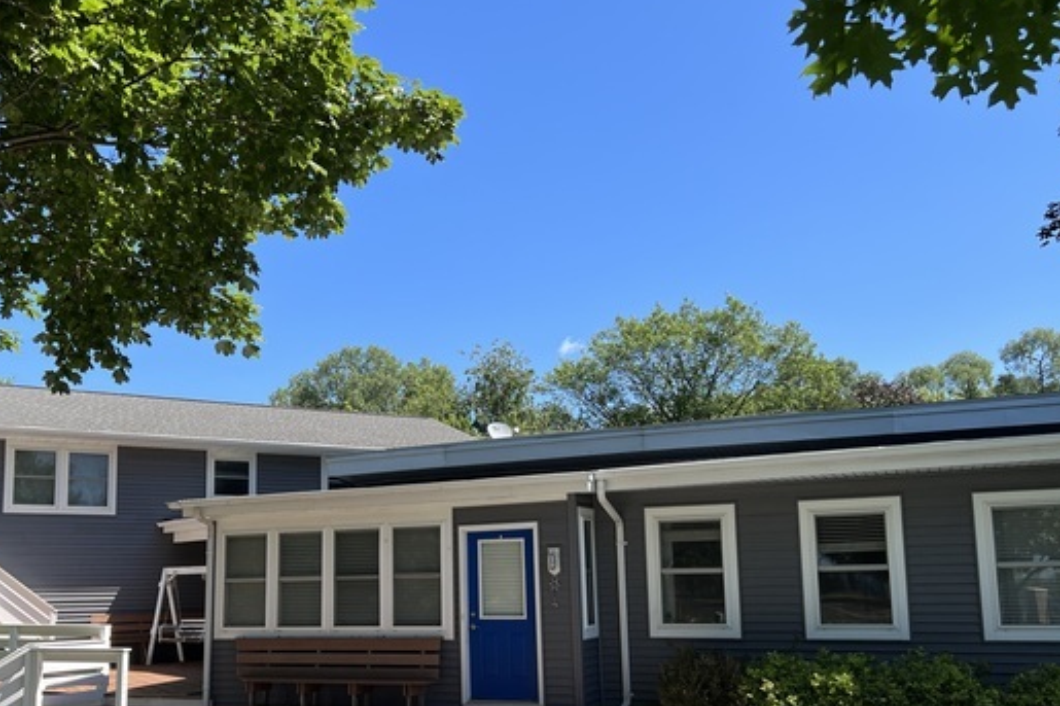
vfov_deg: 37.5
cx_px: 425
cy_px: 453
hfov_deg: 54.1
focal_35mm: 35
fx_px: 1030
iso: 50
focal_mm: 5.7
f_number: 1.5
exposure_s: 1/2841
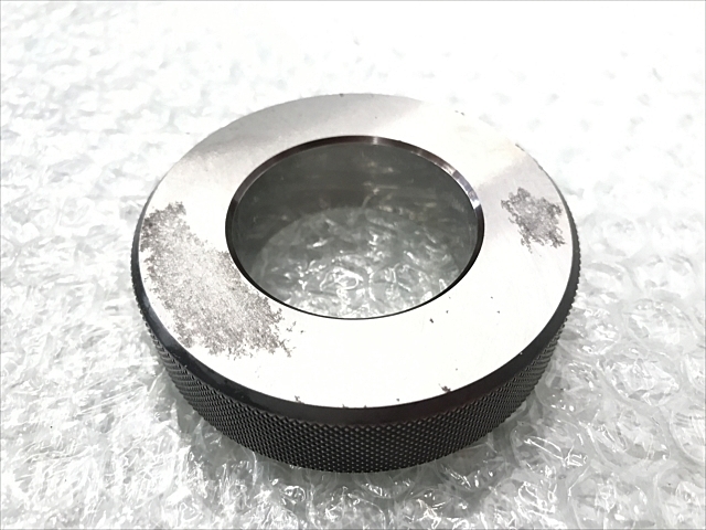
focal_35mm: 28
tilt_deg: -49.3
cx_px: 353
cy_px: 265
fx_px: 571
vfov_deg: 49.7
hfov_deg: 63.4
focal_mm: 3.99
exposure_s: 1/30
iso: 40
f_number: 1.8
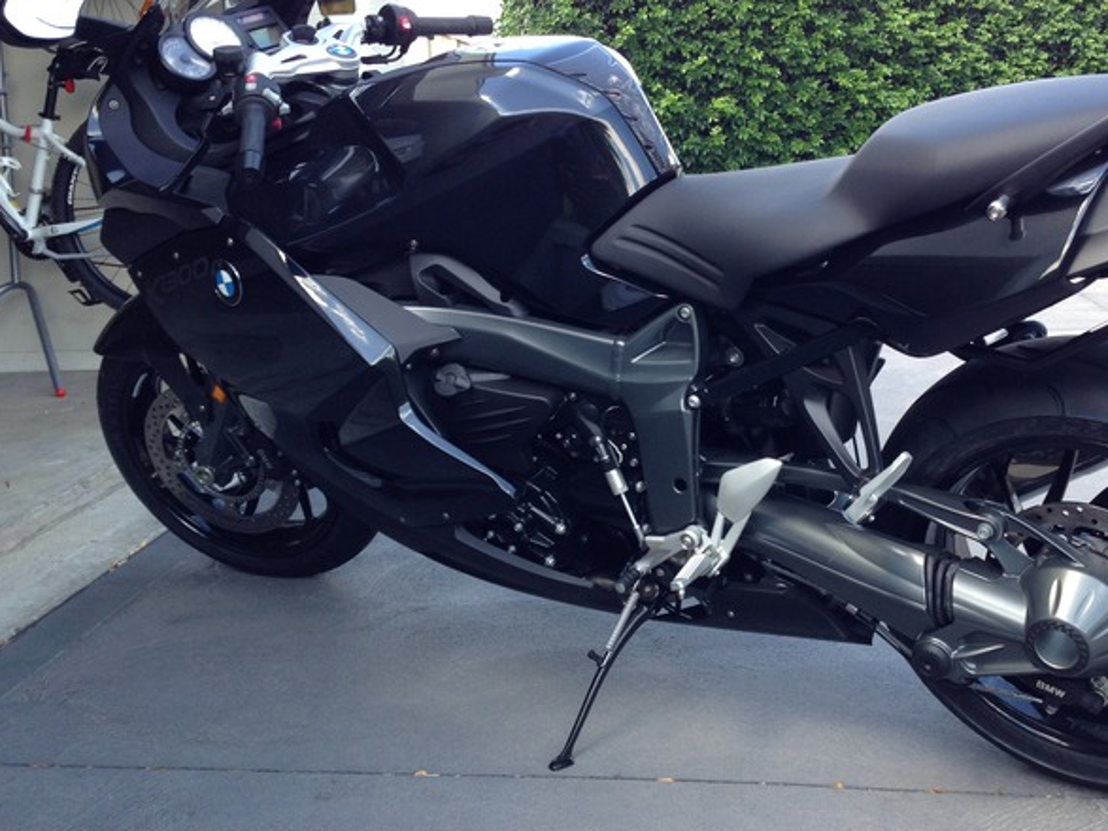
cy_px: 336
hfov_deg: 41.7
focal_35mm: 45
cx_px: 713
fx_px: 1440
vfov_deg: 32.1
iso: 50
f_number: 2.4
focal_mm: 4.12
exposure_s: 1/138
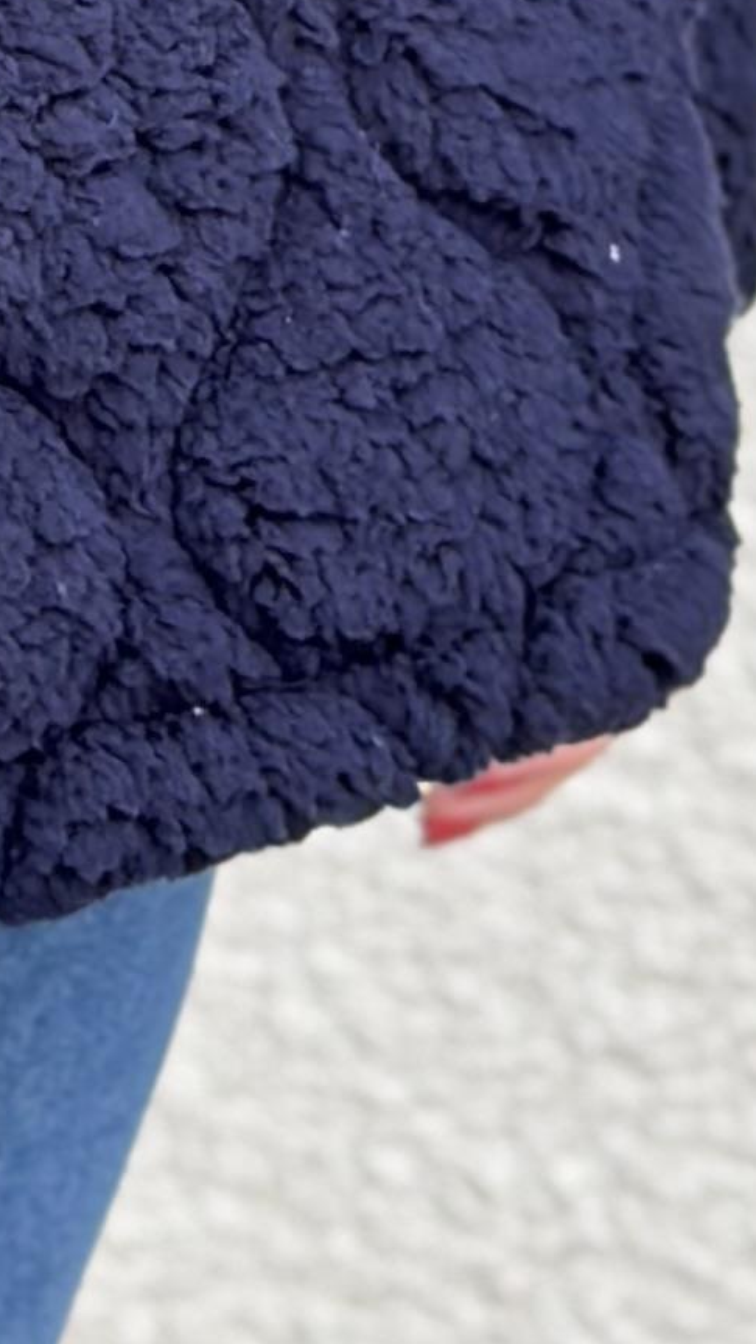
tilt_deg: -7.2
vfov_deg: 8.6
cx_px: -628
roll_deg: +1.1
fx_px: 8696
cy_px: -768
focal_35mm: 244
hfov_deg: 4.9
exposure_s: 1/608
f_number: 1.78
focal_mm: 6.86
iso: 80
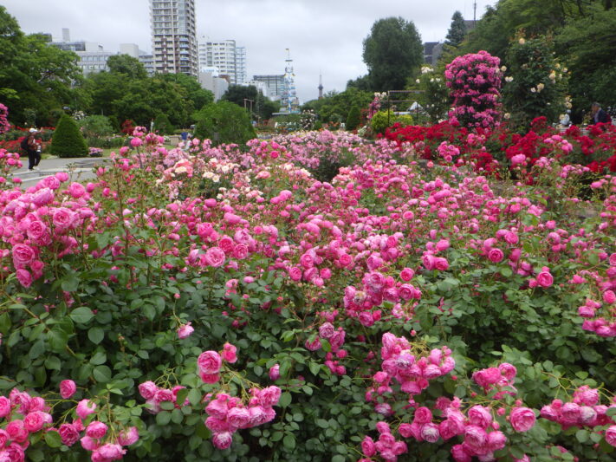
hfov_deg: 54.0
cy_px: 231
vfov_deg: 41.8
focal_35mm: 34
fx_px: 605
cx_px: 308
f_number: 4.6
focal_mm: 6.1
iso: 125
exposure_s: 1/320
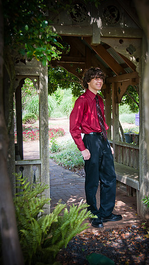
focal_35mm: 51
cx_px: 88
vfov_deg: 40.6
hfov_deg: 23.5
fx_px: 358
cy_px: 132
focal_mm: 32
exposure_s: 1/250
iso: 200
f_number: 4.2
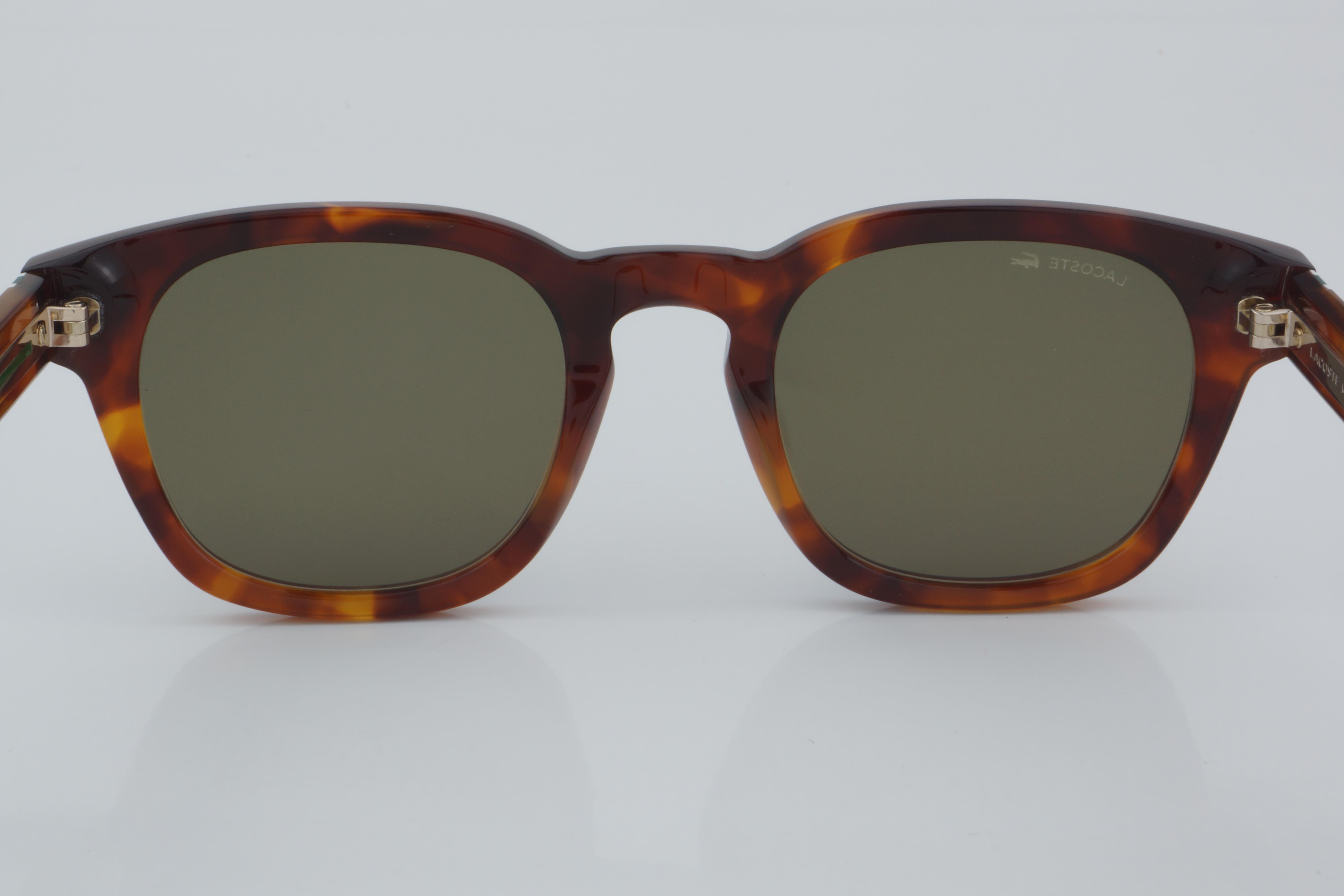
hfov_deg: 24.6
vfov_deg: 16.6
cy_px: 448
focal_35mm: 82
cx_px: 672
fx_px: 3080
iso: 100
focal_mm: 55
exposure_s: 1/4
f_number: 32
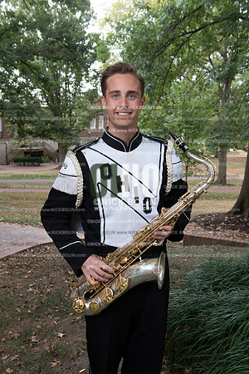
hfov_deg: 33.4
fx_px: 415
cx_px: 124
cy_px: 187
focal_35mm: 40
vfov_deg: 48.5
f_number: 8
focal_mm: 40
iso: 800
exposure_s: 1/100
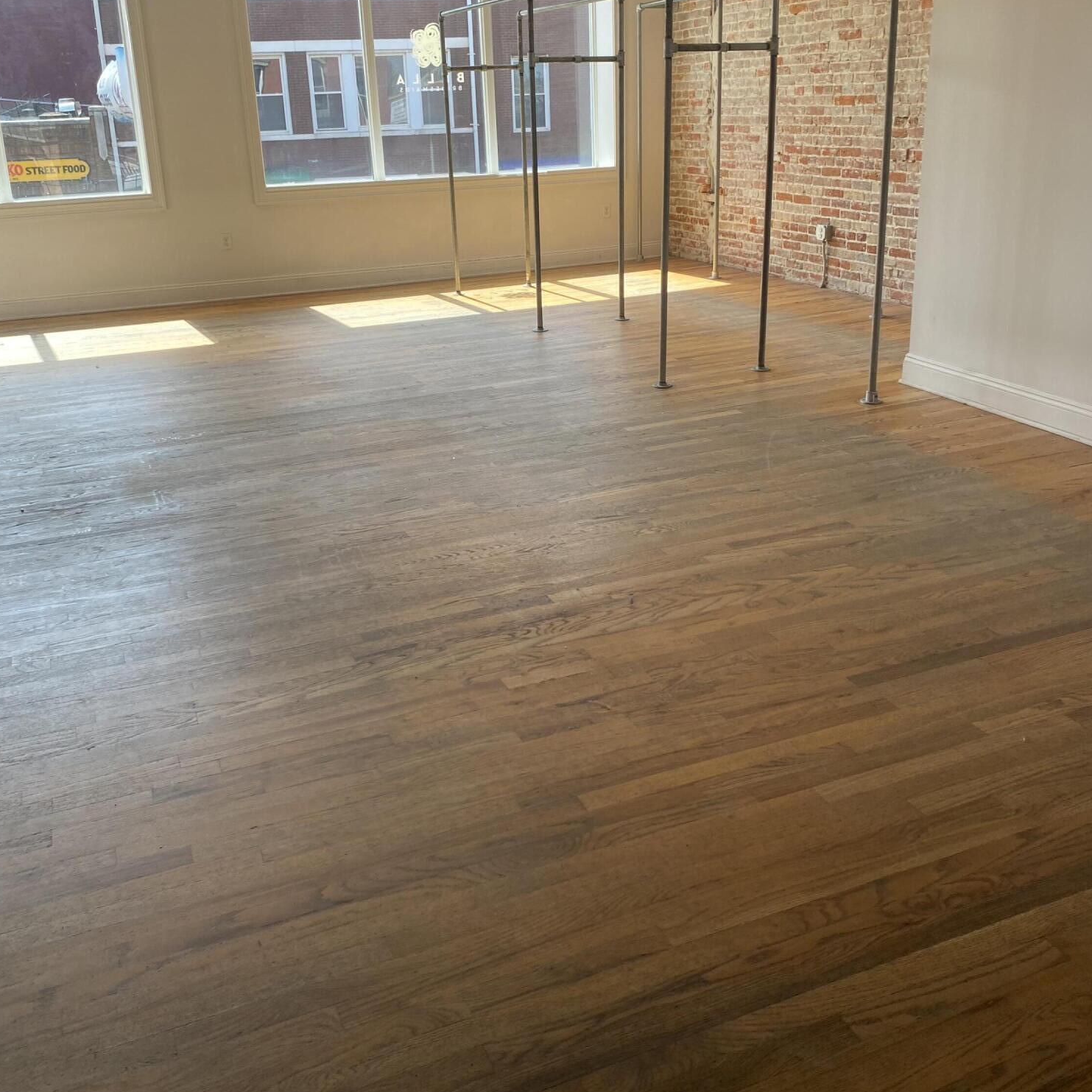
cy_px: 449
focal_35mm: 31
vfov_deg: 52.3
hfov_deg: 52.5
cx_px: 543
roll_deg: +1.7
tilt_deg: -19.3
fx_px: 1106
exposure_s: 1/337
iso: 32
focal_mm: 4.25
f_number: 1.8
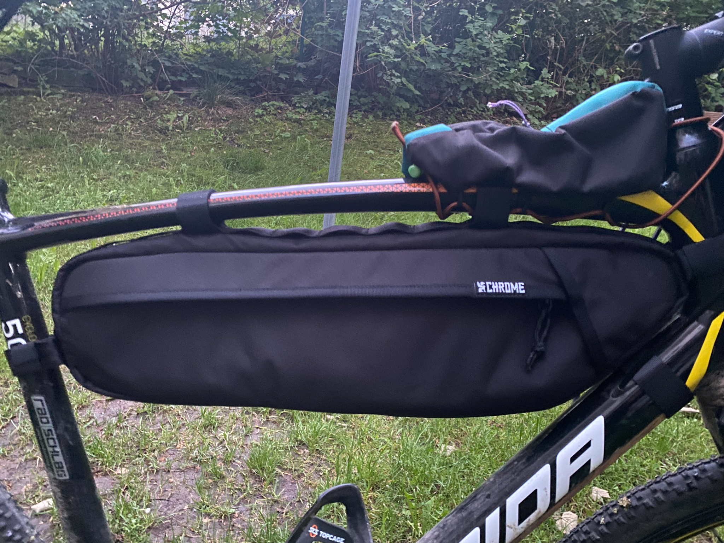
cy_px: 272
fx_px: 544
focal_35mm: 26
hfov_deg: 67.3
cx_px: 362
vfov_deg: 53.1
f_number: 1.8
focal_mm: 4.25
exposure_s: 1/12
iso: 500
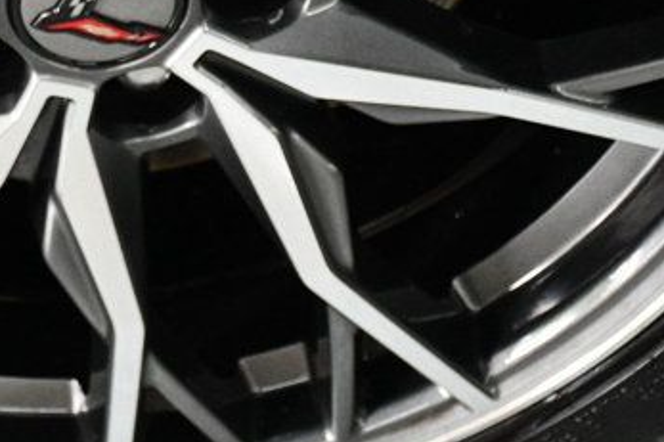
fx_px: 3263
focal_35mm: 177
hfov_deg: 11.5
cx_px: -6
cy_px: -48
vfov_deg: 7.7
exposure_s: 1/125
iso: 2800
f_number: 4.5
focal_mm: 40
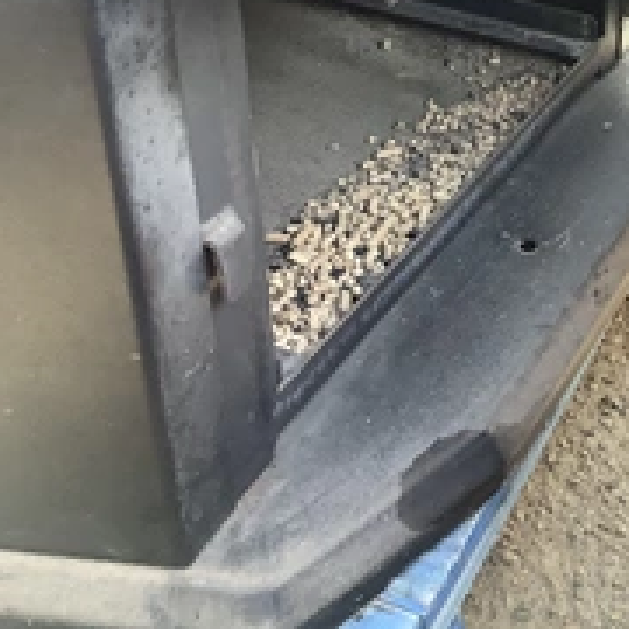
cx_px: 584
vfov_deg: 27.5
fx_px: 1254
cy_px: 108
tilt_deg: -29.7
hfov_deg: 27.0
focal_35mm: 61
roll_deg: -1.8
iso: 80
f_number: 2.4
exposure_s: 1/120
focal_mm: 3.3
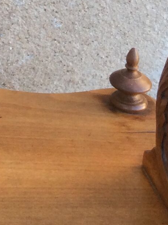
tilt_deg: -15.9
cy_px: -144
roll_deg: -1.0
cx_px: -119
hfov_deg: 10.4
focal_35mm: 135
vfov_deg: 13.5
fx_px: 875
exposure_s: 1/100
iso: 40
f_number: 2.4
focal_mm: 3.3
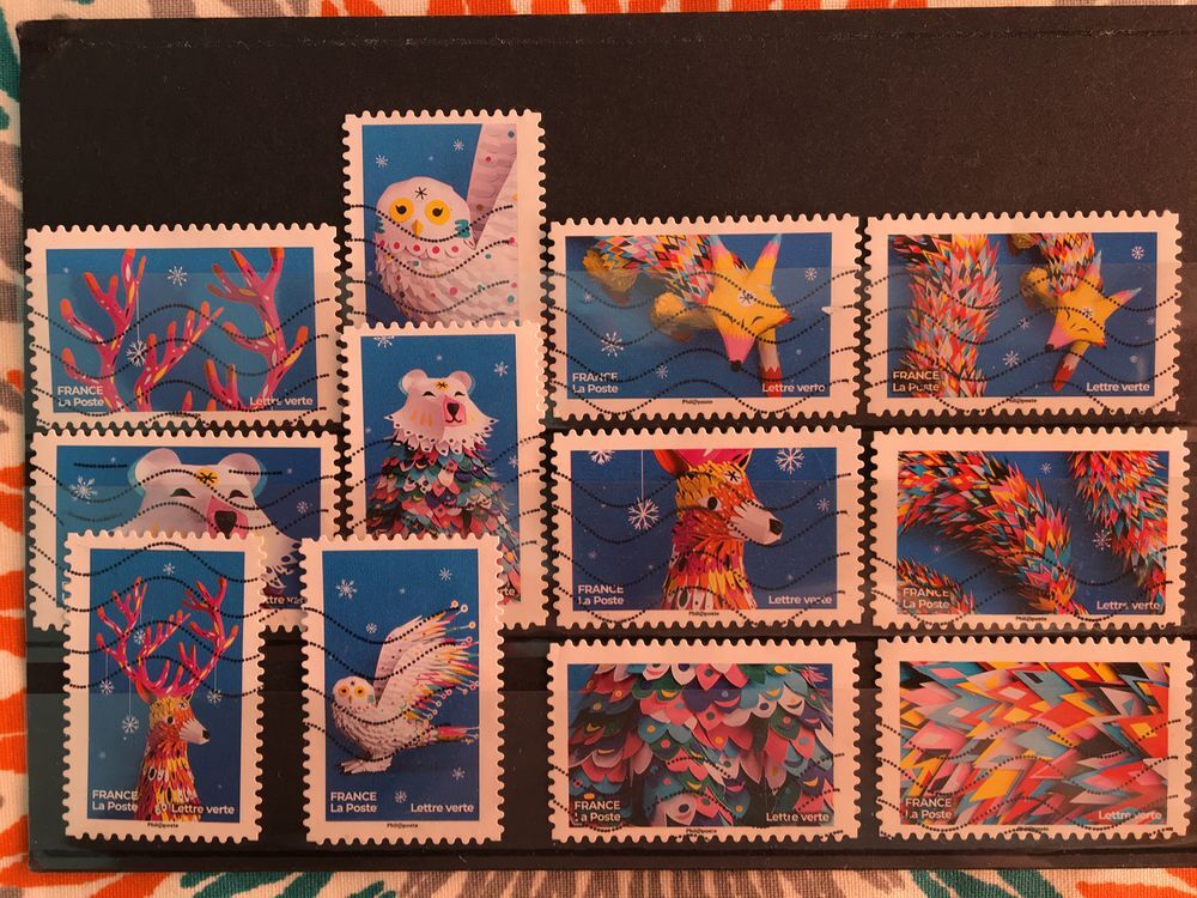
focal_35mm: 29
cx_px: 598
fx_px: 1003
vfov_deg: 48.2
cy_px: 449
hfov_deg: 61.7
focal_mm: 4.15
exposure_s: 1/50
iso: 32
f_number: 2.2
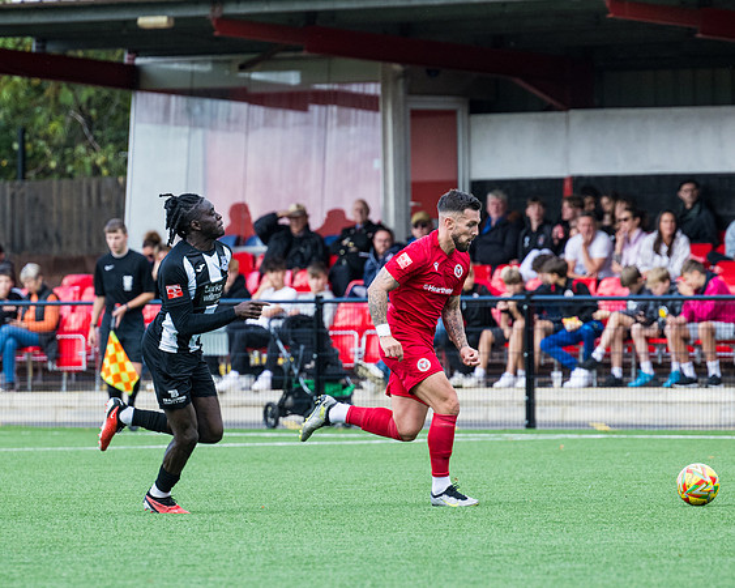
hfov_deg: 4.4
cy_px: 295
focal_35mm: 435
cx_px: 324
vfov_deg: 3.6
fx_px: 9468
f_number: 4.5
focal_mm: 250
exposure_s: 1/1250
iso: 800
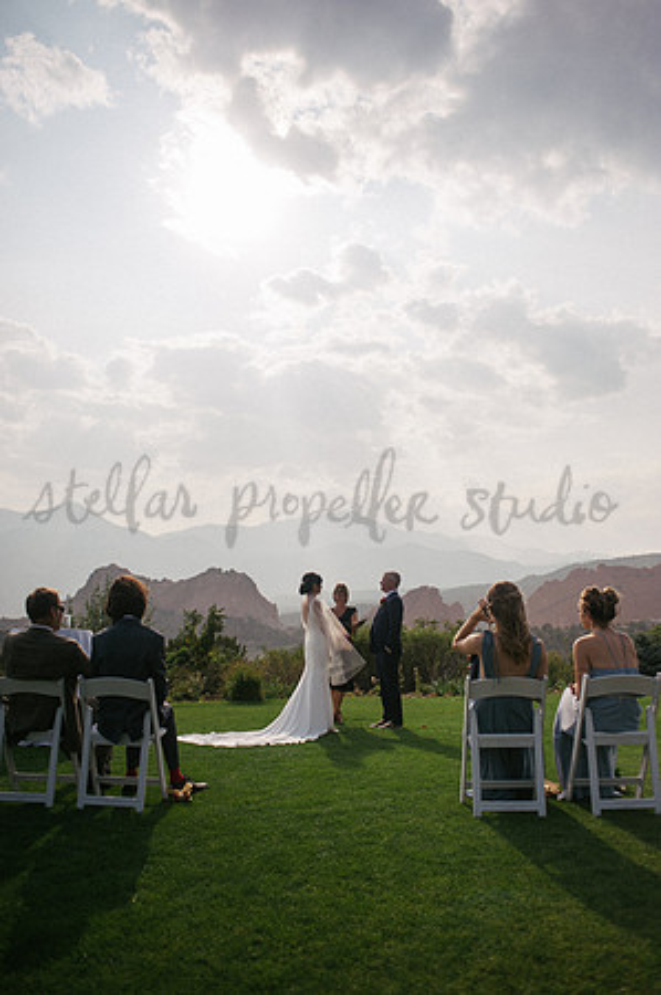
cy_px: 498
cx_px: 330
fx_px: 773
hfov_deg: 46.3
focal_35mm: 28
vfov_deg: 65.5
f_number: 4.5
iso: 400
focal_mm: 28
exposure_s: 1/8000
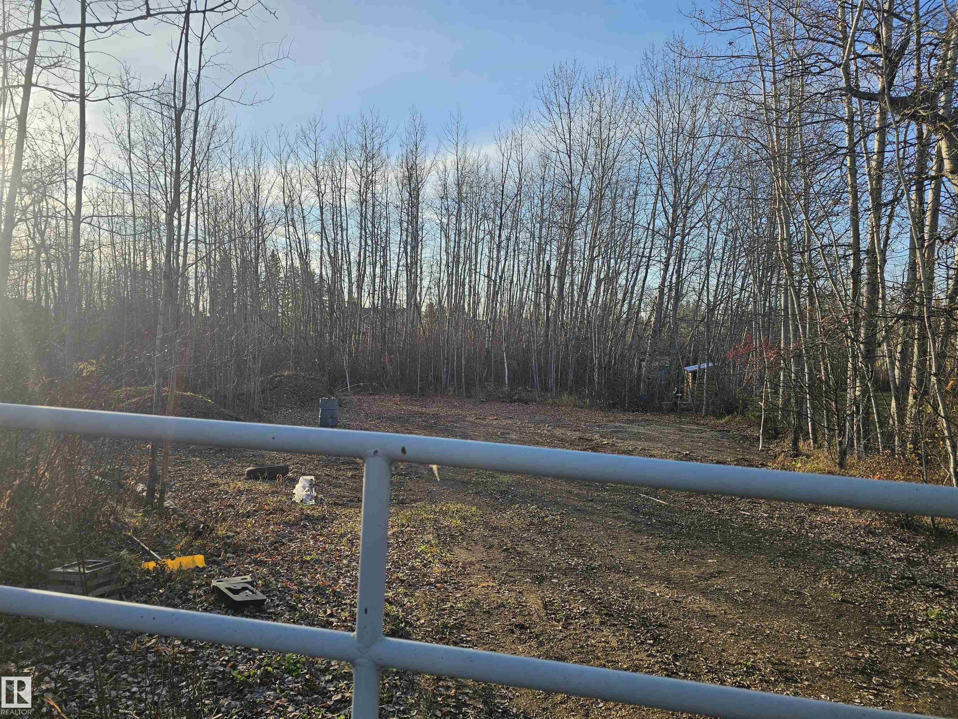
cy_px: 360
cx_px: 479
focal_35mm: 23
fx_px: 637
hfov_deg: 73.9
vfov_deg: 58.9
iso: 10
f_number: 1.7
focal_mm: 6.3
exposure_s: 1/364
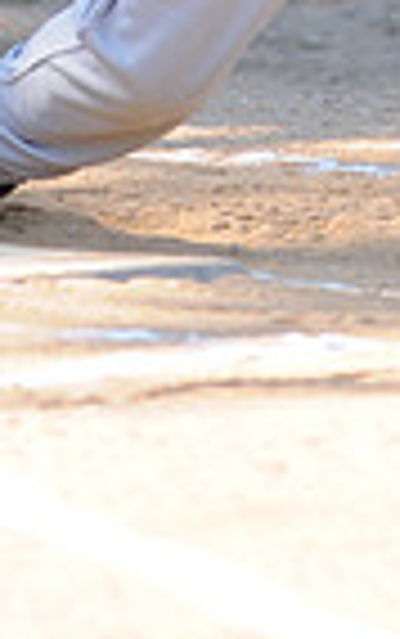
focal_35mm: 1871
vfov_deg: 1.1
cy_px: -652
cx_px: 429
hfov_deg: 0.7
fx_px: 32568
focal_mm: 300
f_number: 4
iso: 400
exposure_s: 1/640
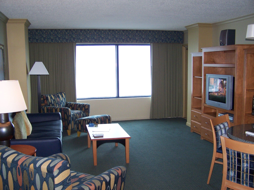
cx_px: 127
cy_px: 95
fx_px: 279
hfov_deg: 49.0
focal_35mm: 38
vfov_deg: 37.7
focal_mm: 6.3
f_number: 2.8
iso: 140
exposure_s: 1/90
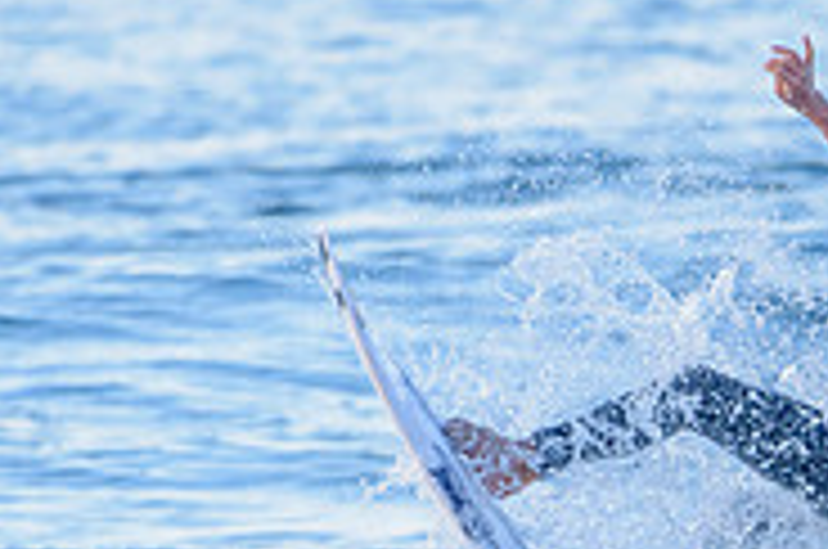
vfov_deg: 0.7
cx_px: 786
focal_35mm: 1937
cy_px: 892
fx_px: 44473
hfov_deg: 1.1
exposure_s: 1/1250
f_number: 5.6
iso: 500
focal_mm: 500
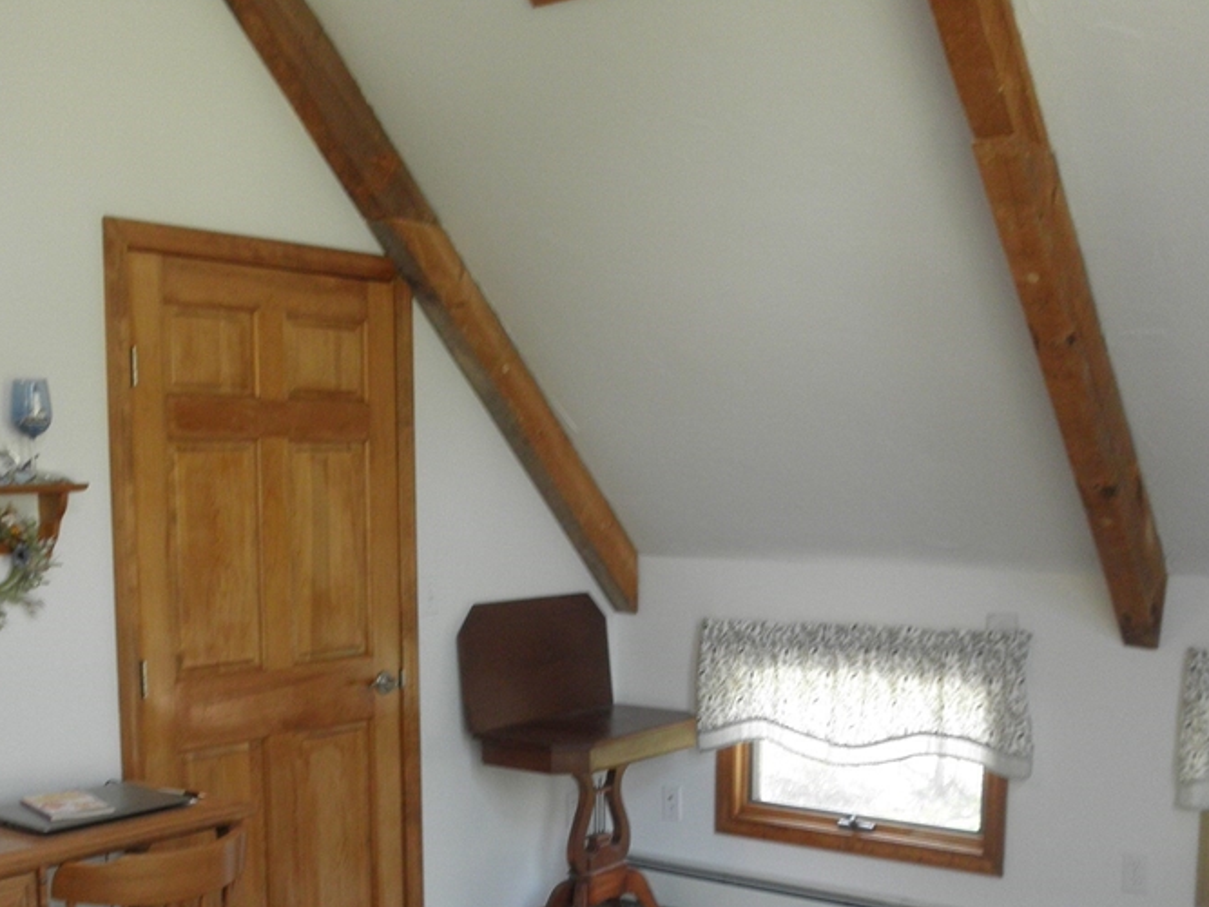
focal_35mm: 43
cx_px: 484
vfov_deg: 33.1
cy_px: 648
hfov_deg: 43.6
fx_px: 1502
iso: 125
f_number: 3
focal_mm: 5
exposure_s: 1/30
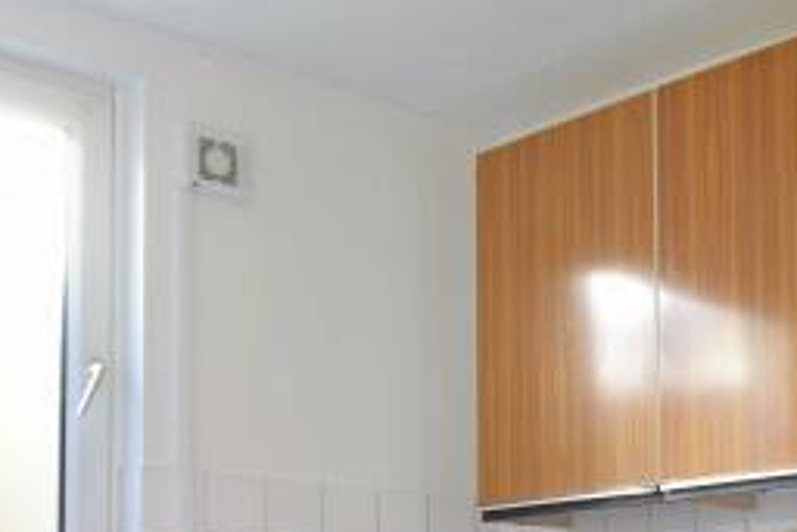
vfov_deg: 21.5
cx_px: 741
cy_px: 586
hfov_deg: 31.6
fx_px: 1329
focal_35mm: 60
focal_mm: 10
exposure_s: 1/1.3
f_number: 5.6
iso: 100
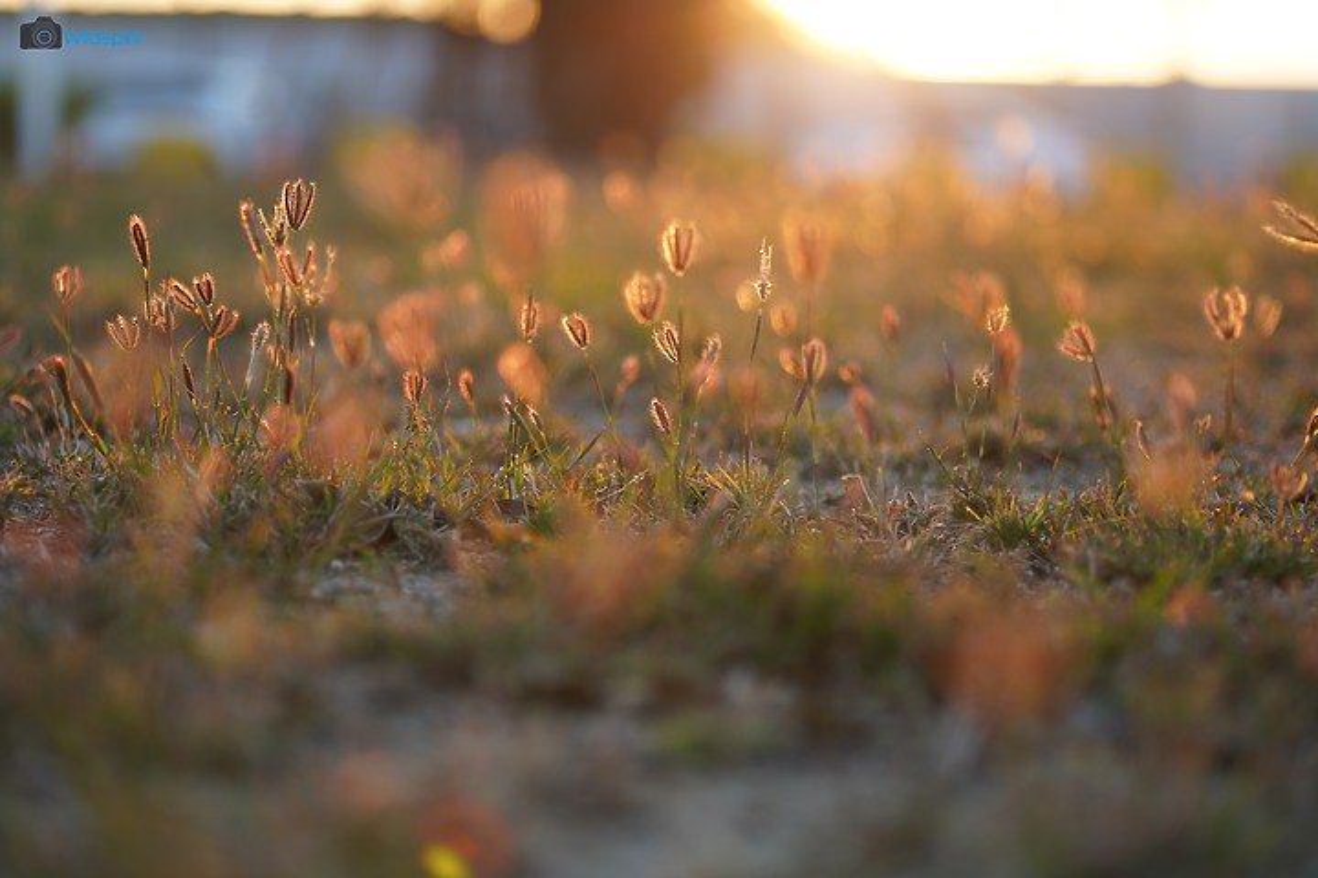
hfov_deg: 20.4
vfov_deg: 13.7
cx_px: 659
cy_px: 439
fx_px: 3661
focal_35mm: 100
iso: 160
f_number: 2.8
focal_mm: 100
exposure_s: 1/250
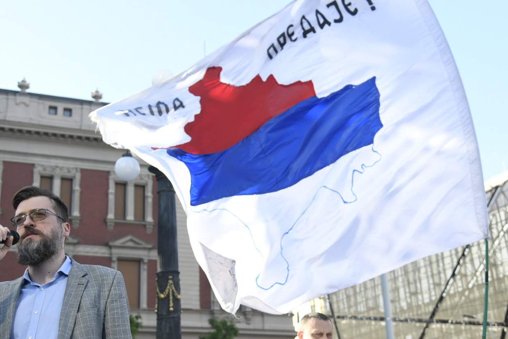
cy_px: 164
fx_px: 734
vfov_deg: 26.0
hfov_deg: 38.1
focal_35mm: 52
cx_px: 227
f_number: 4
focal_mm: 40
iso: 500
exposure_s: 1/1000
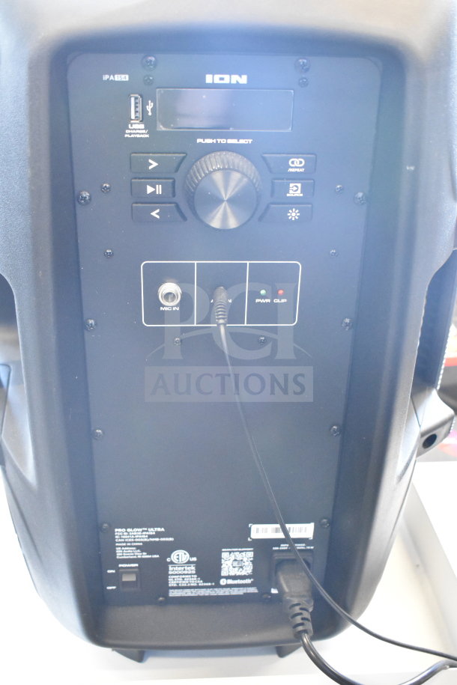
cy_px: 342
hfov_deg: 33.0
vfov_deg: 47.9
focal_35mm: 40
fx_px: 771
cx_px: 228
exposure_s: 1/40
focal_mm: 27
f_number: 4
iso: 8000
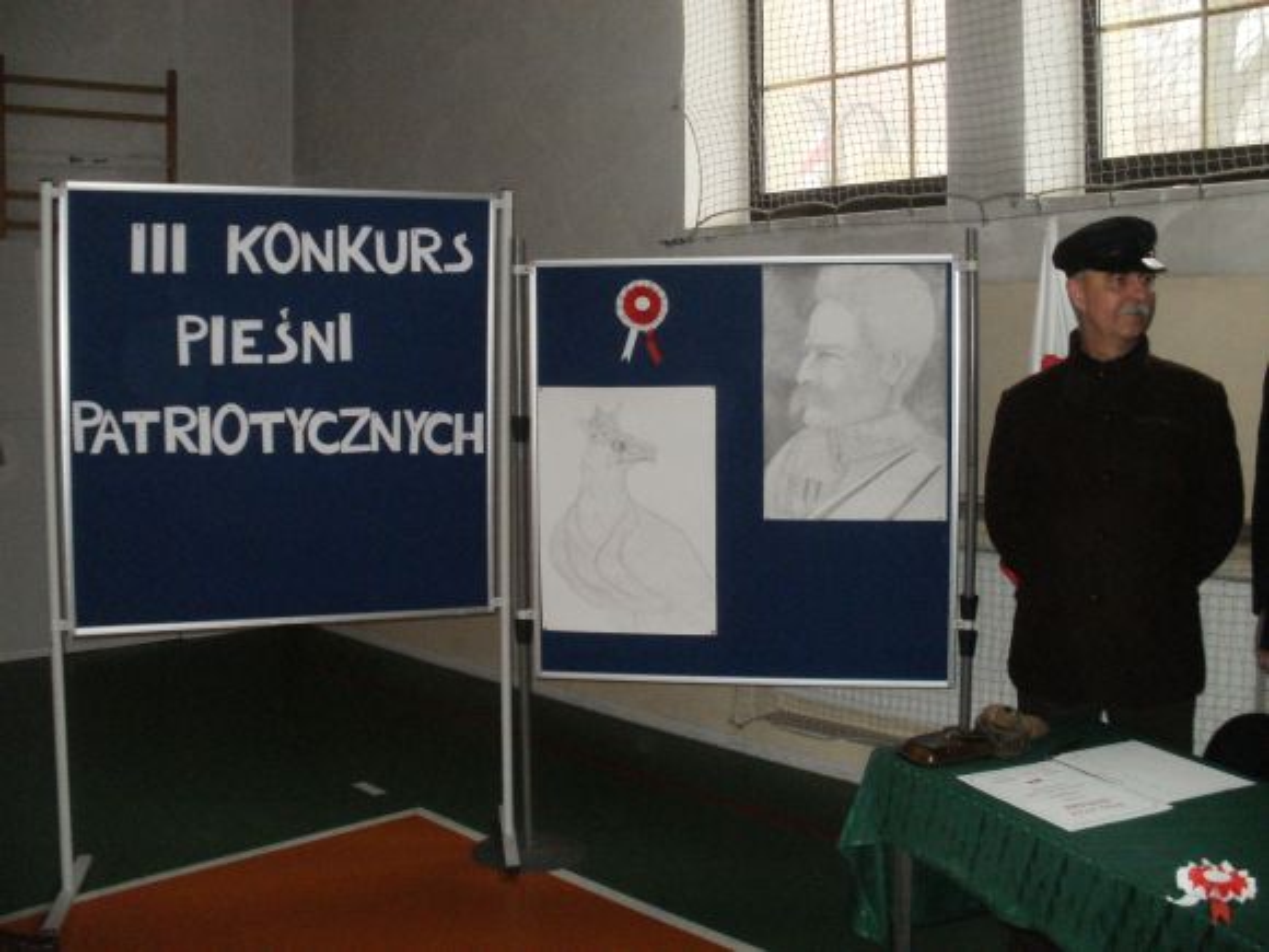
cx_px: 634
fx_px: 1320
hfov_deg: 51.4
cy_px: 476
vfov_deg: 39.7
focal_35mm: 36
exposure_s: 1/250
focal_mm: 6.3
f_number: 3.5
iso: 400
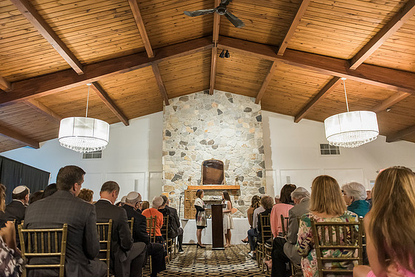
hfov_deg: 71.5
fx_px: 288
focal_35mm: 25
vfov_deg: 51.3
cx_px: 201
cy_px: 137
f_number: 2.8
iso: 2500
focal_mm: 24
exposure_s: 1/60
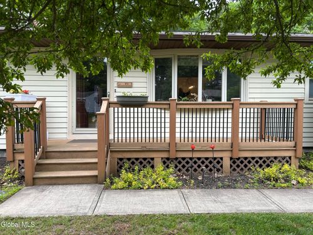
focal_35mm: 26
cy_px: 118
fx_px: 235
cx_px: 156
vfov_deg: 53.1
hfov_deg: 67.3
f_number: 1.5
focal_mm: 5.7
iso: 50
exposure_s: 1/581
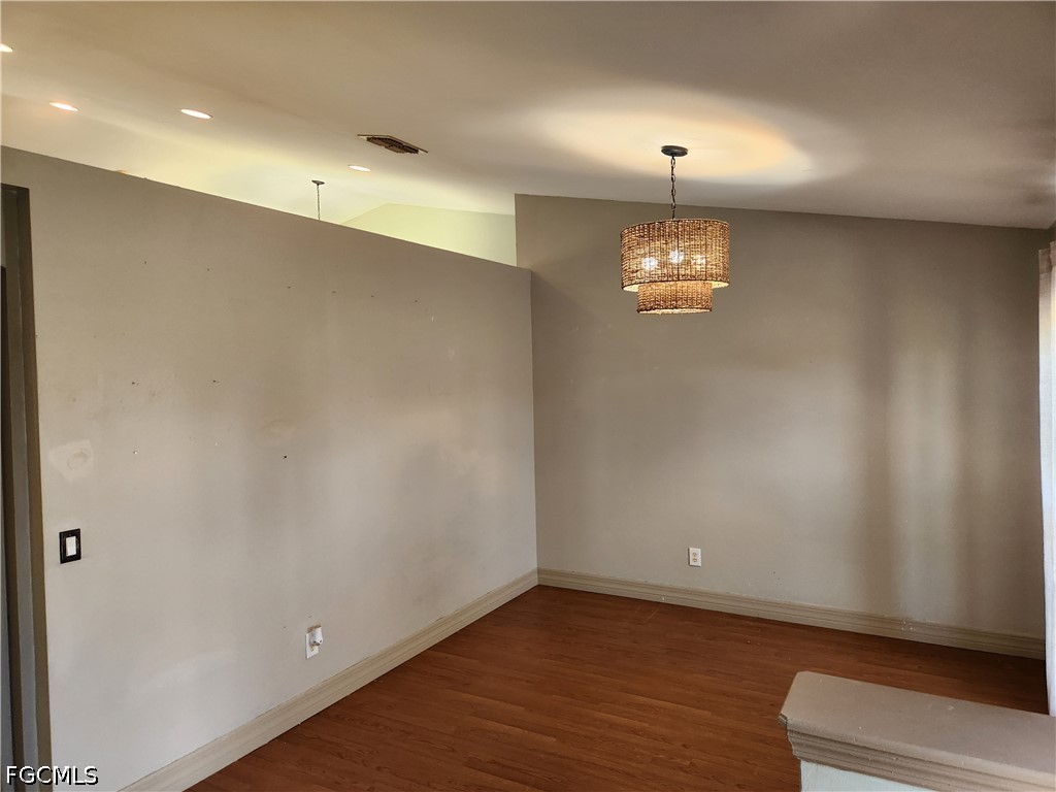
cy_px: 396
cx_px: 528
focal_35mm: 23
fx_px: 702
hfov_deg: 73.9
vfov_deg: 58.9
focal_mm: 5.4
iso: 160
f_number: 1.8
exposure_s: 1/120
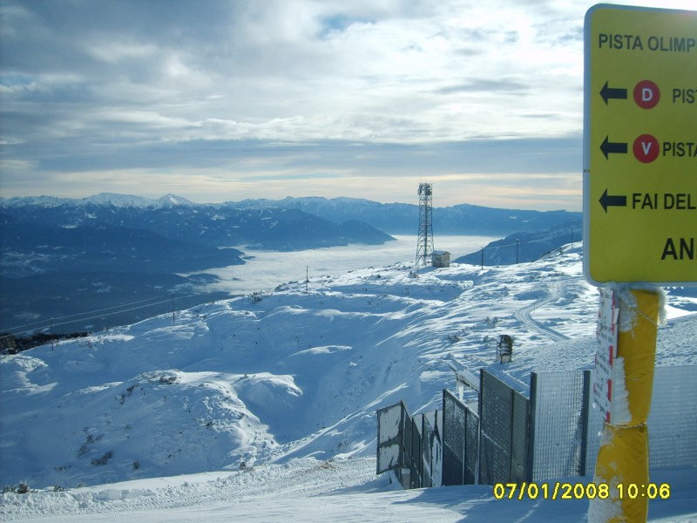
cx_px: 348
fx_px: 705
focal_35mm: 35
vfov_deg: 40.7
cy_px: 262
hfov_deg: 52.6
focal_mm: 5.8
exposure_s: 1/250
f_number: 7.1
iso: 50
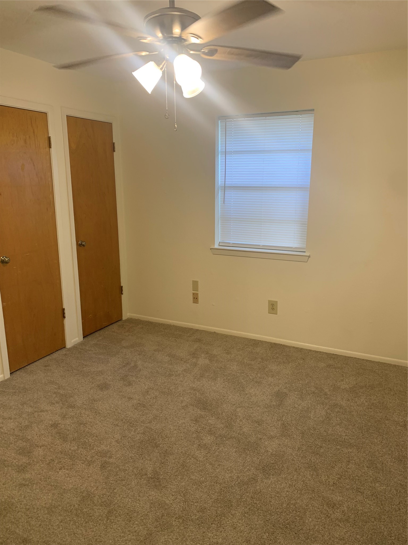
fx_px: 409
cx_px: 204
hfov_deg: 53.1
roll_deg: -1.1
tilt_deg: -12.2
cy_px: 272
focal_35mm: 26
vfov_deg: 67.3
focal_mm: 4.25
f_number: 1.8
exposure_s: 1/60
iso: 100
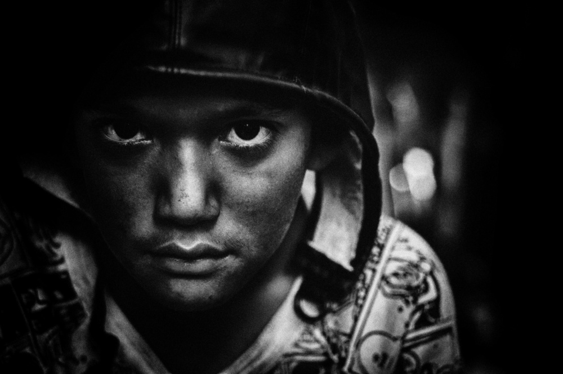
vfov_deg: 18.1
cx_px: 282
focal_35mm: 75
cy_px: 187
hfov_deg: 27.0
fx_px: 1171
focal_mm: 50
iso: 400
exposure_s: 1/320
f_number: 2.2
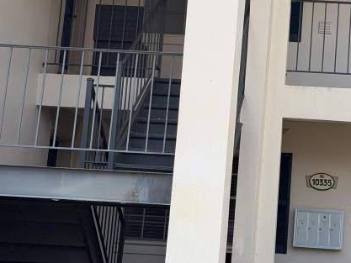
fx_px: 933
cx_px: 311
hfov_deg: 20.9
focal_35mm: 92
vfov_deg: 15.9
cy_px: 49
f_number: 1.78
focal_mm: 6.76
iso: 80
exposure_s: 1/2762
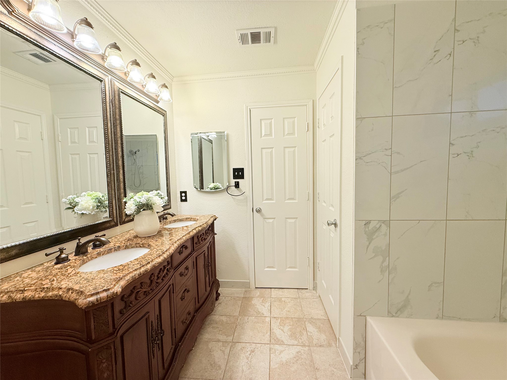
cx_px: 254
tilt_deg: -3.5
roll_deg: +1.8
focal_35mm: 14
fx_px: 205
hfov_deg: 102.1
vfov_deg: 85.7
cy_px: 190
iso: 160
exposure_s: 1/120
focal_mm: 2.22
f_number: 2.2
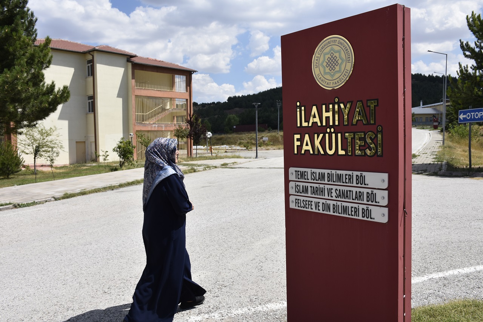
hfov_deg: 57.2
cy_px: 161
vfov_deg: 40.0
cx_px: 242
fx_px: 443
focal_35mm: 33
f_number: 8
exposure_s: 1/500
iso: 140
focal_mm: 22
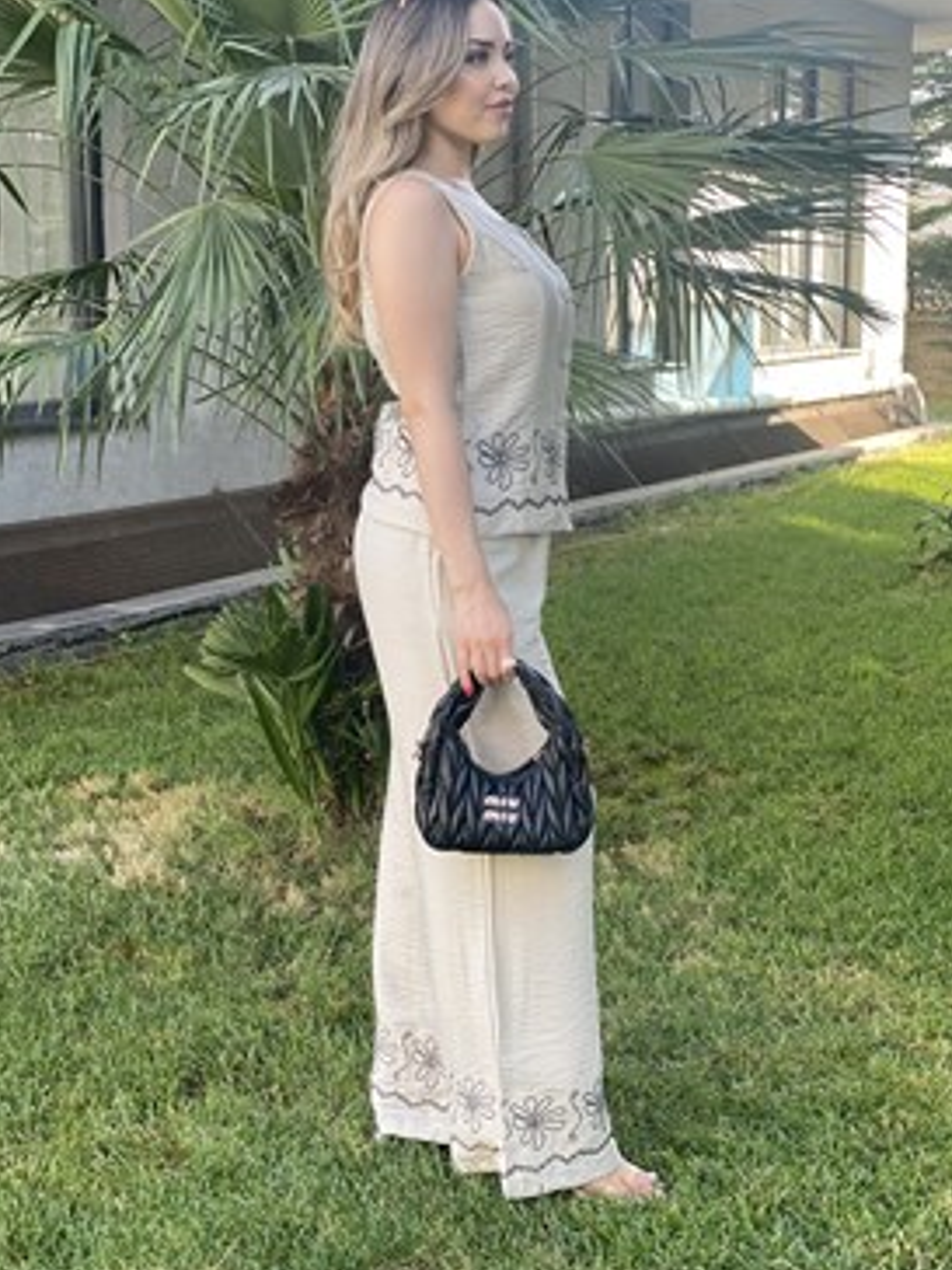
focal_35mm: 59
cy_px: 577
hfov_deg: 24.8
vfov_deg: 32.7
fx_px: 2163
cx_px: 523
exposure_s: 1/122
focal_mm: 6
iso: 40
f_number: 2
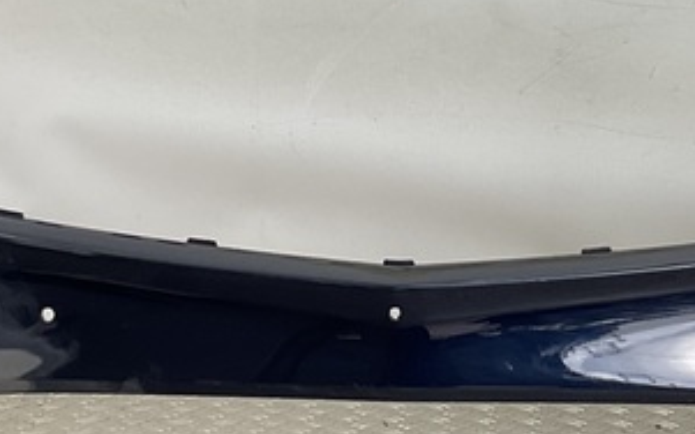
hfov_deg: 20.2
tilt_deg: -6.3
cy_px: 67
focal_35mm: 103
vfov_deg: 12.6
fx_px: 1951
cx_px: 409
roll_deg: -1.7
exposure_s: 1/120
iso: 20
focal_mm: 3
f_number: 1.8
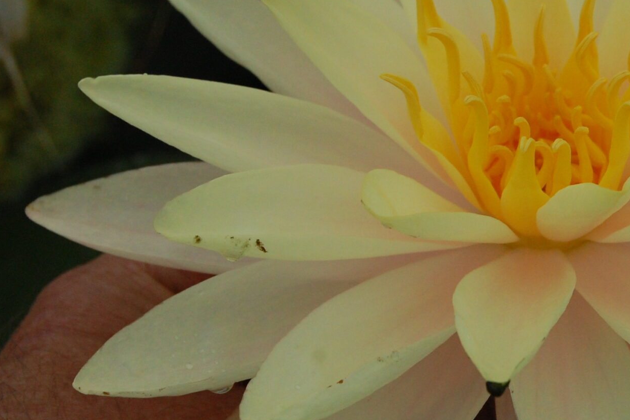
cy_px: 215
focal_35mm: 124
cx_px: 543
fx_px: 2170
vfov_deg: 11.1
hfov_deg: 16.3
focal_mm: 40
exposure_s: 1/320
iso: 800
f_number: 9
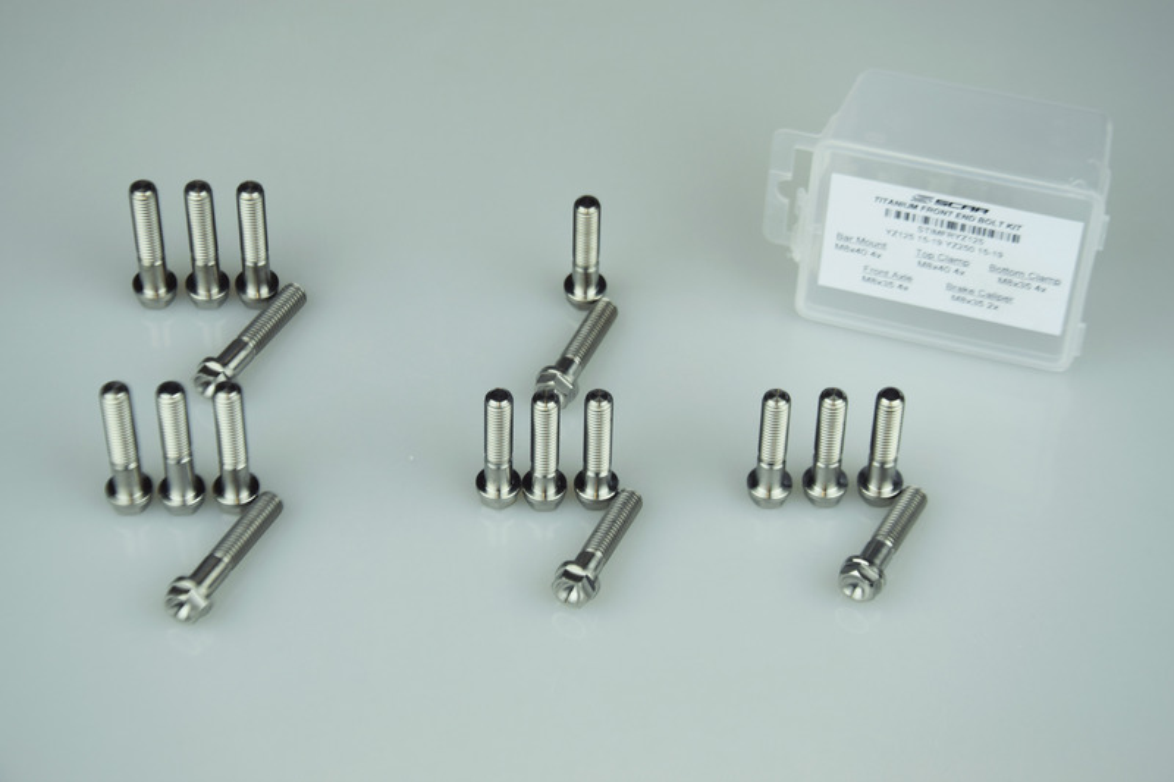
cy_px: 391
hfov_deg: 20.6
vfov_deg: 13.8
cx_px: 587
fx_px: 3228
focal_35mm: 99
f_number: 8
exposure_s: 1/250
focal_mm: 66
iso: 250
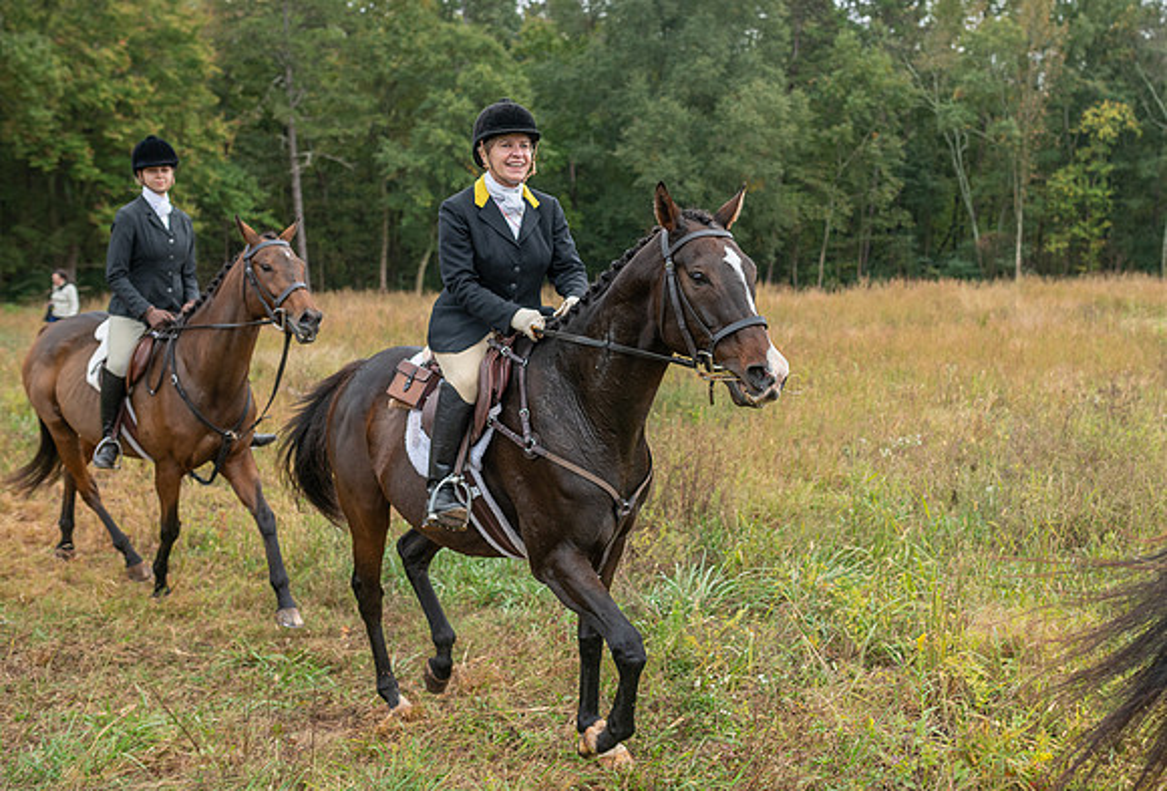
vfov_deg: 32.1
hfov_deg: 45.8
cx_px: 707
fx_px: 1373
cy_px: 357
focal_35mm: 42
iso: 200
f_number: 3.5
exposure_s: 1/500
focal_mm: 35
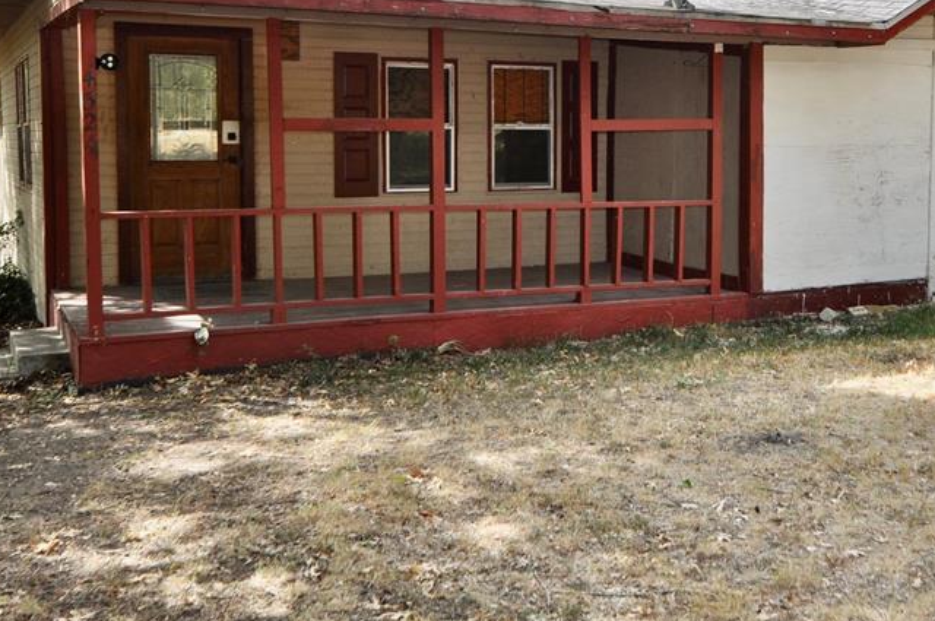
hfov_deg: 40.7
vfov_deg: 27.8
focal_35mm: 48
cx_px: 615
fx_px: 1245
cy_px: 212
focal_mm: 20
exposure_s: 1/200
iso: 200
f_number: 7.1
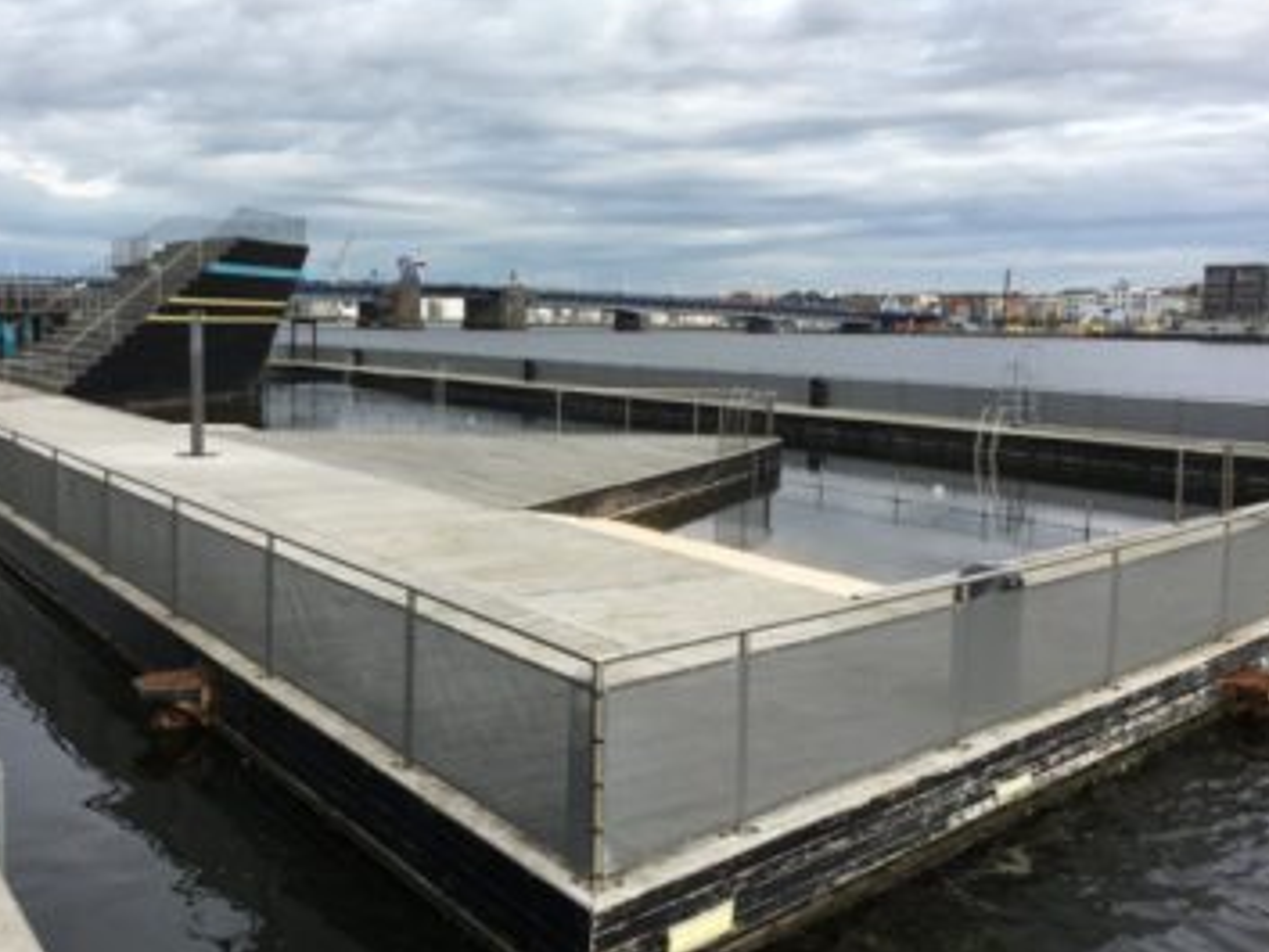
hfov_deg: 50.0
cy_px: 445
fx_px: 1357
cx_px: 550
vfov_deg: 38.7
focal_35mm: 37
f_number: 2.2
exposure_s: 1/1115
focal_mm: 4.15
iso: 25
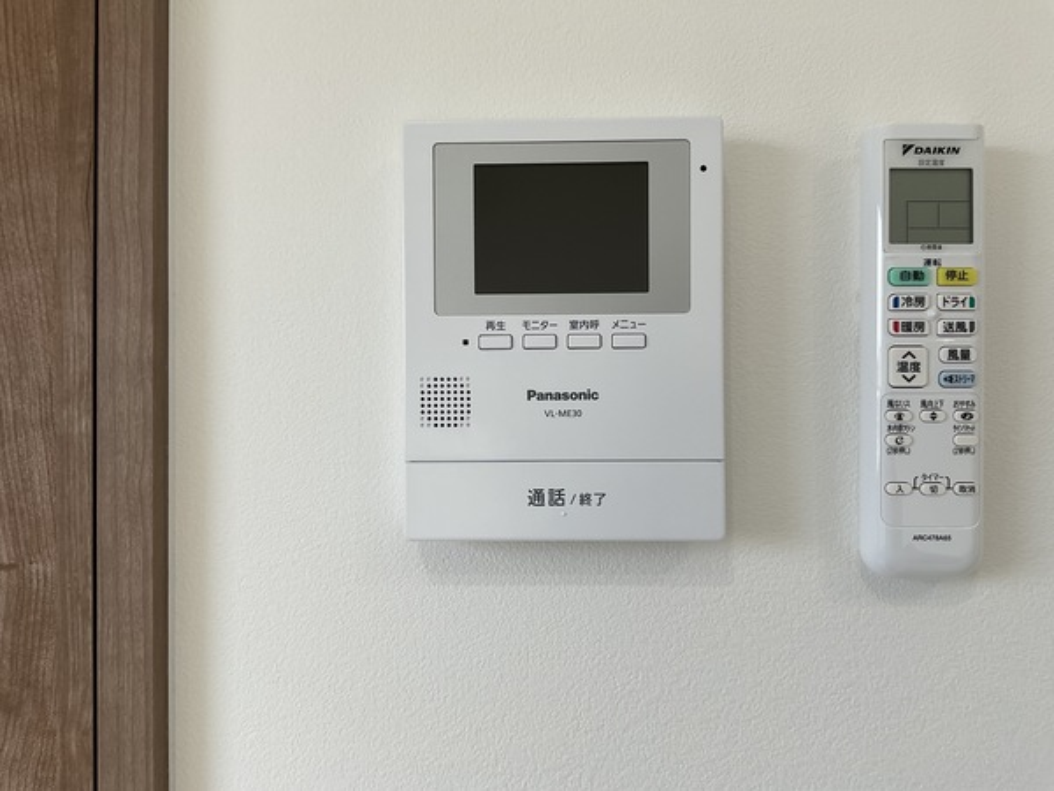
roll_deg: -0.3
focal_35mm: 29
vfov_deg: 48.2
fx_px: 883
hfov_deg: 61.7
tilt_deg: +0.7
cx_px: 527
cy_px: 396
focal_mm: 3
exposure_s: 1/122
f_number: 1.8
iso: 32
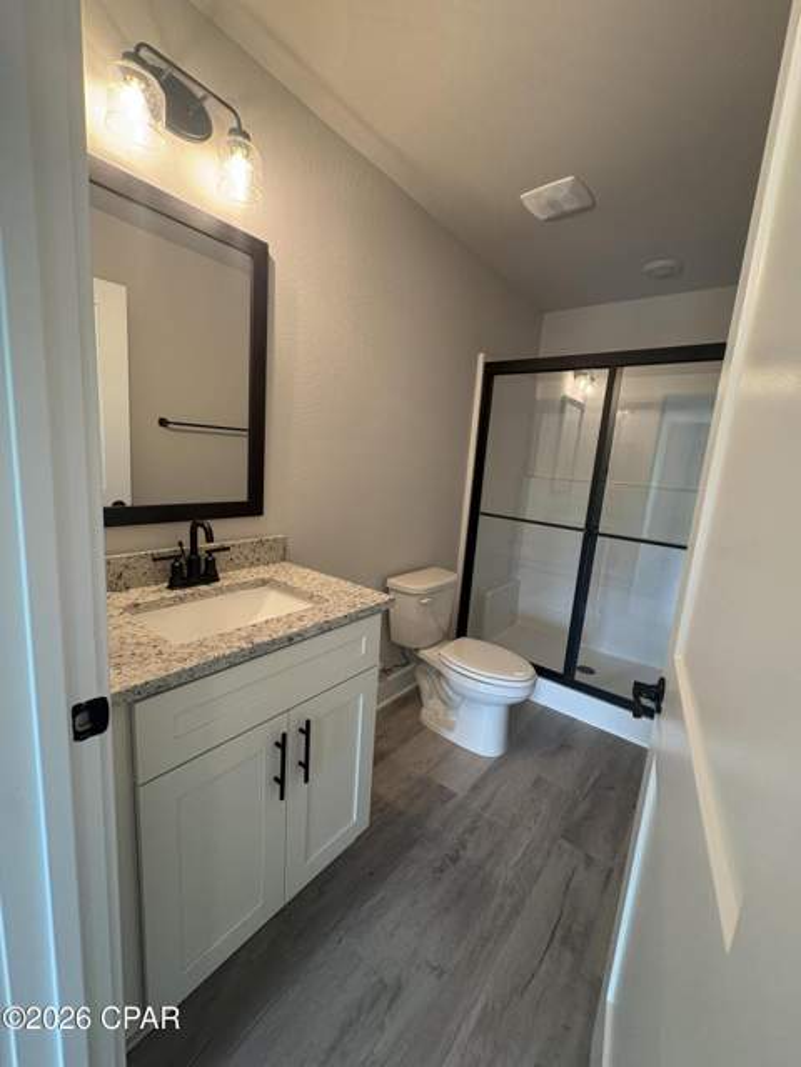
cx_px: 400
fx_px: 432
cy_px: 534
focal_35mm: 14
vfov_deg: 102.1
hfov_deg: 85.7
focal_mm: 2.22
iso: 200
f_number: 2.2
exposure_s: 1/60
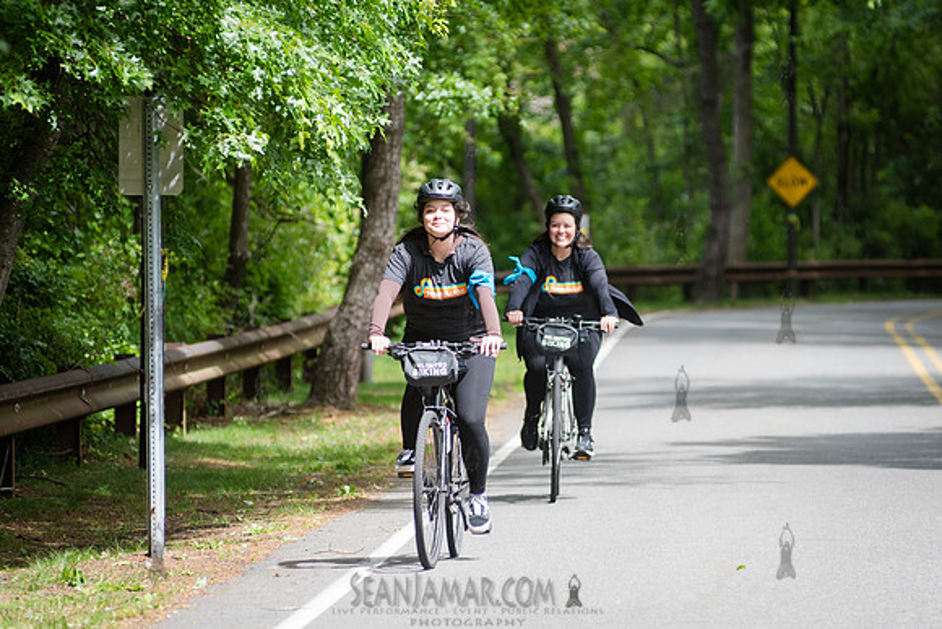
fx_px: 6869
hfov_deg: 7.8
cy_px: 304
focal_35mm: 262
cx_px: 561
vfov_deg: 5.2
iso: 400
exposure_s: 1/800
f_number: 4
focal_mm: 200
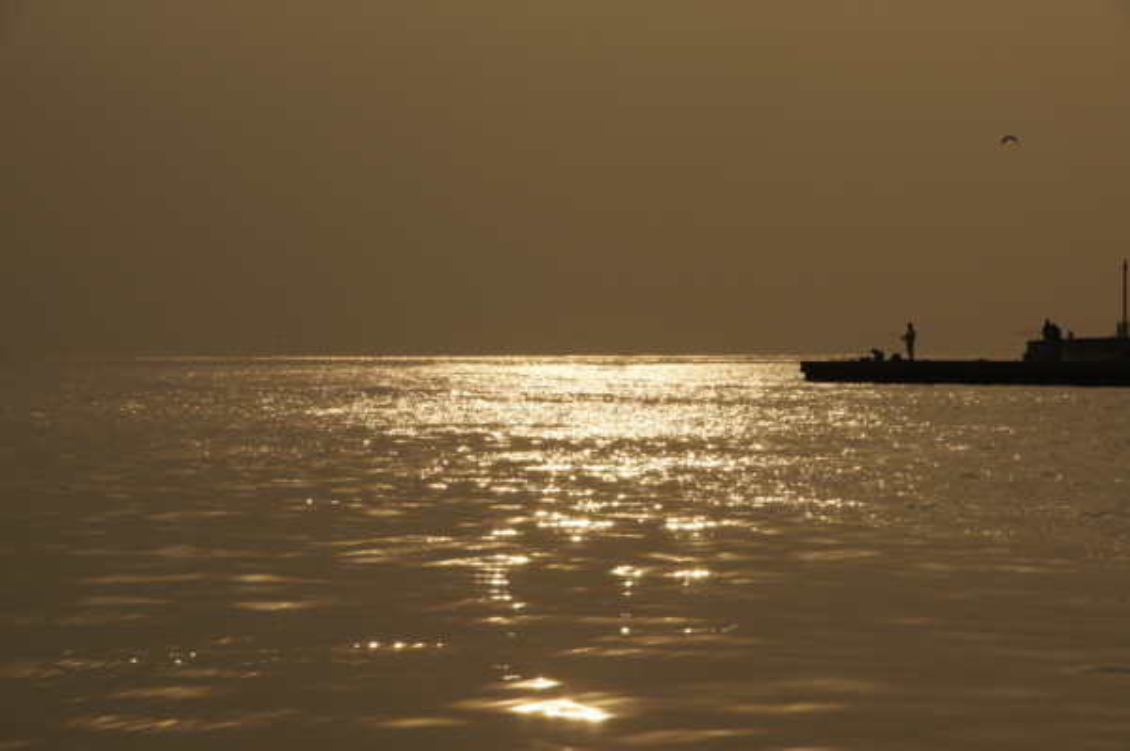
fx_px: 4704
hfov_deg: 13.7
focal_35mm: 150
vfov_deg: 9.1
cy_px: 376
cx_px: 565
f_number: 14
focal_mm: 100
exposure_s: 1/2000
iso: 200
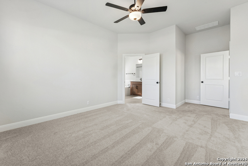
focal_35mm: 15
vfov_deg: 78.5
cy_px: 83
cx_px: 124
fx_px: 101
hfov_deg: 101.5
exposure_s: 1/6
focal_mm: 14.7
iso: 100
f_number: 11
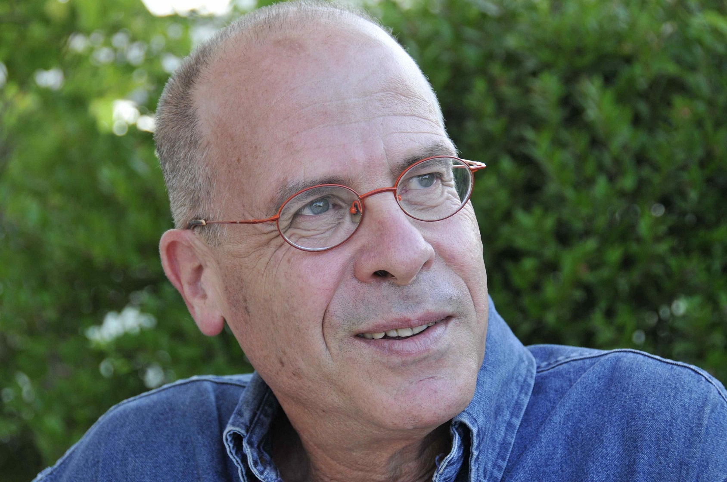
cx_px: 364
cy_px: 241
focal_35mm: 135
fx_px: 2722
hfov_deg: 15.2
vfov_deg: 10.1
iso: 500
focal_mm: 90
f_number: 6.3
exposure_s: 1/125
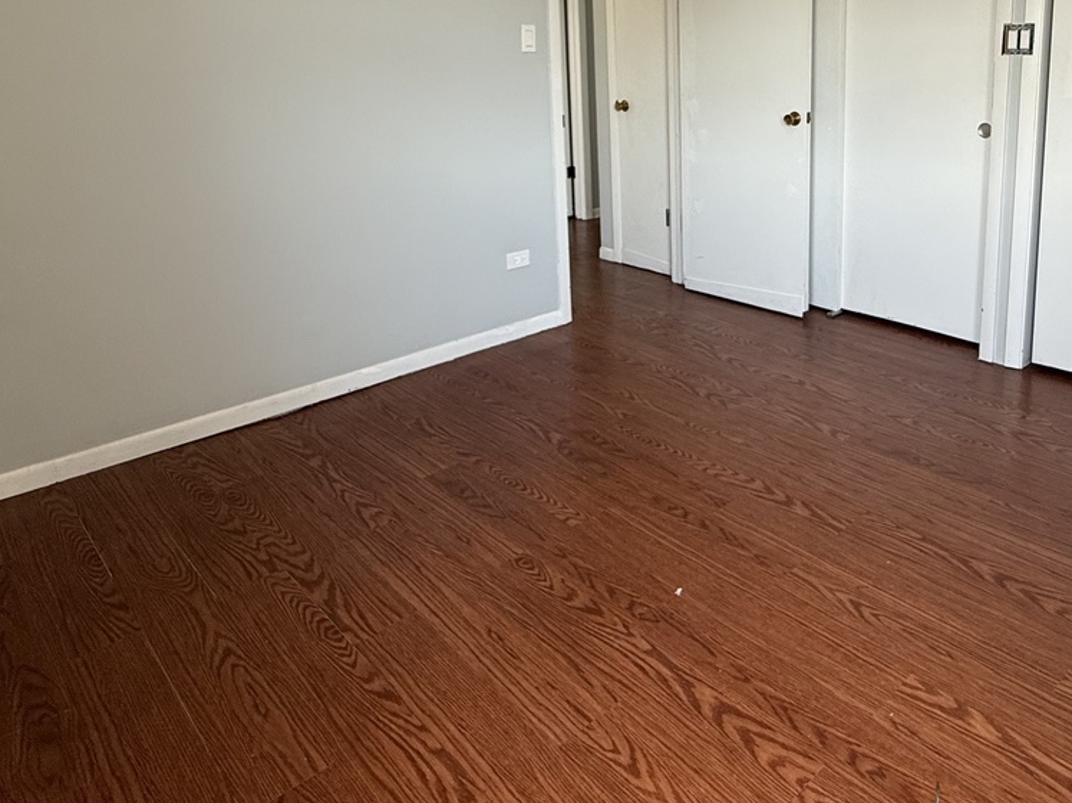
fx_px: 836
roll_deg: +0.8
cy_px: 189
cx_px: 713
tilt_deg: -9.9
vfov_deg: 49.1
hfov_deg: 63.7
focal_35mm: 27
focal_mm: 2.22
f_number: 2.2
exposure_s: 1/99
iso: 80
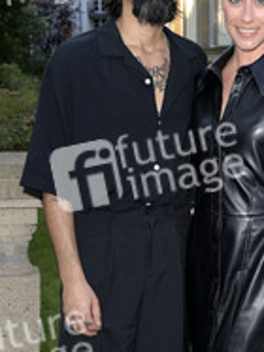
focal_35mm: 78
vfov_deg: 24.8
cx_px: 202
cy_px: 262
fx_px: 794
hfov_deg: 18.7
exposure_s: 1/200
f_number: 5.6
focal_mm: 38
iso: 1000
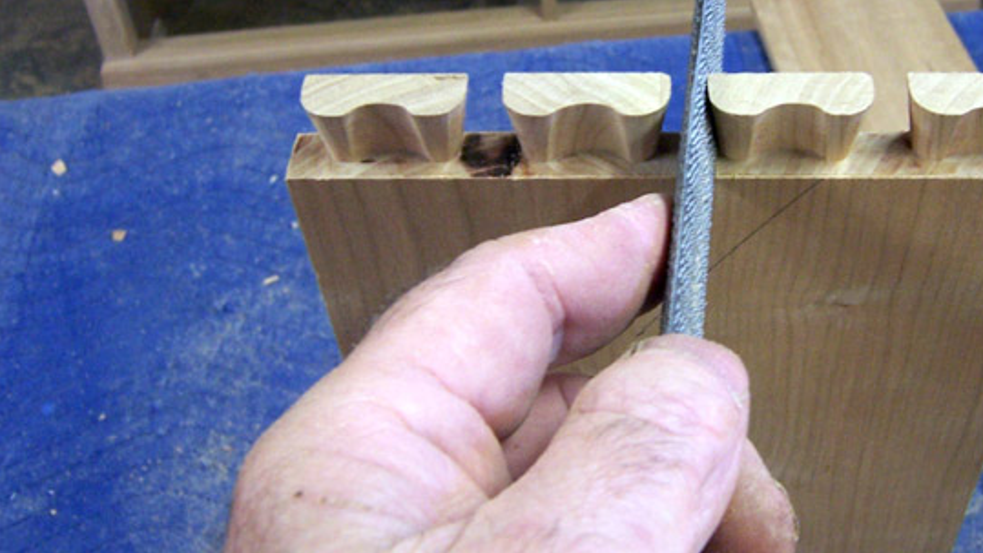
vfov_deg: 24.9
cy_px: 214
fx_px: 1251
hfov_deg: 42.4
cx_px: 640
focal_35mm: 48
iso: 140
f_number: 3.4
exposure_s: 1/10
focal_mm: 5.5
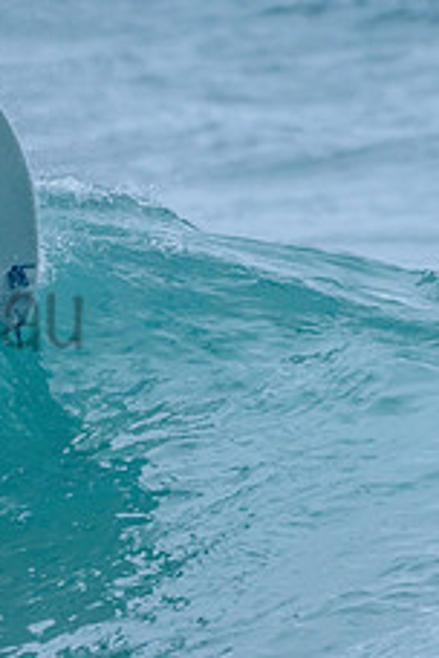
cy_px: 344
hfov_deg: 0.9
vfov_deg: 1.3
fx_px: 29246
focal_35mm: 1599
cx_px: -22
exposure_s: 1/2000
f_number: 5.6
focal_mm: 500
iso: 800
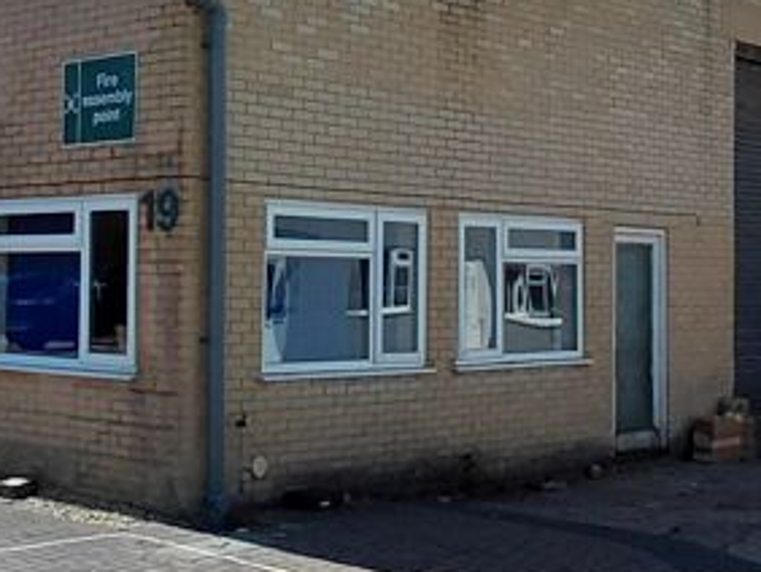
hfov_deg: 28.2
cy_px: 205
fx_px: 1496
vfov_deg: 21.6
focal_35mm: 68
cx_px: 221
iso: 40
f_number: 2.2
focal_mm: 1.64
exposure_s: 1/3202
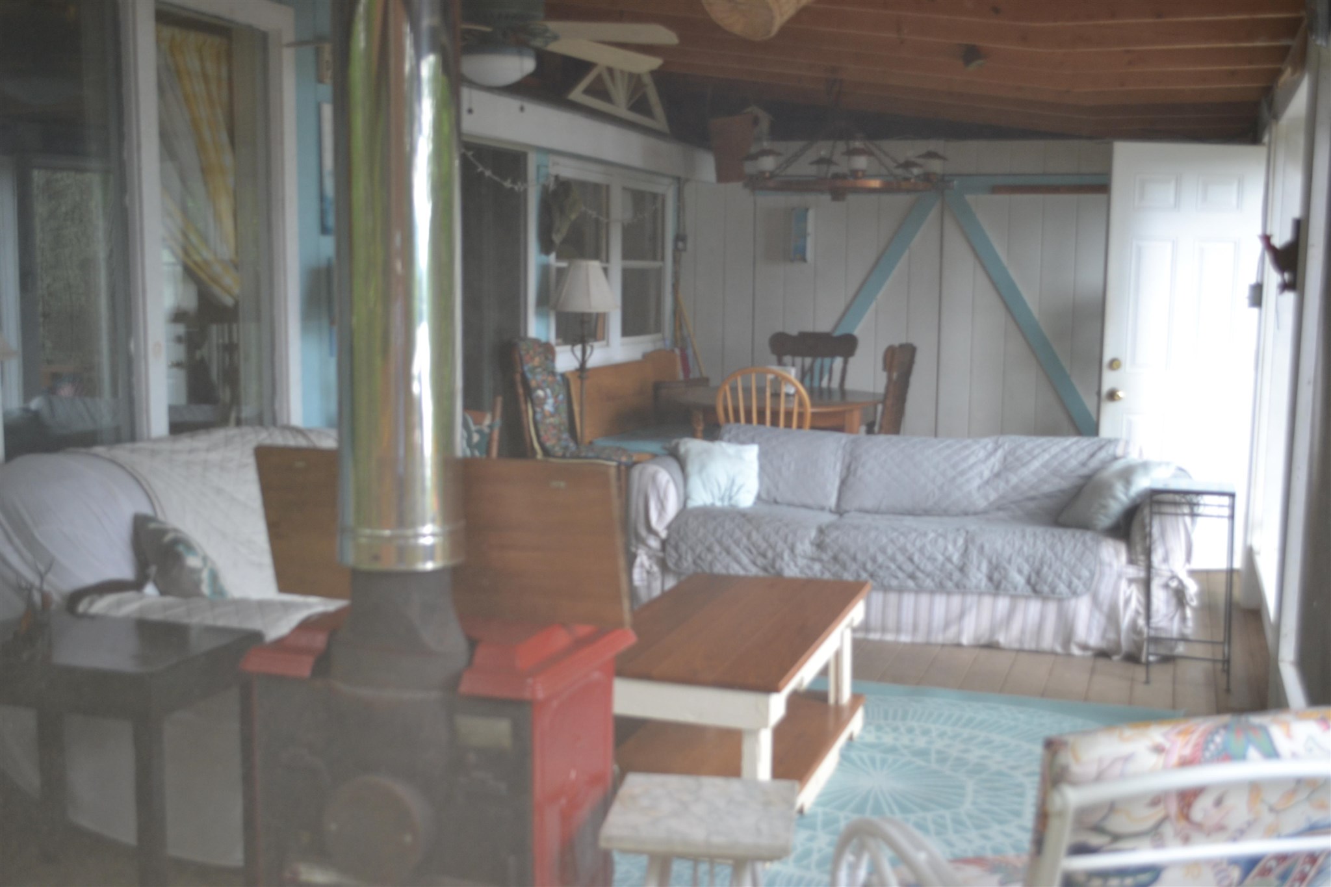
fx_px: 1442
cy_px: 444
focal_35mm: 39
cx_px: 666
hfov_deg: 49.6
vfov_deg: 34.2
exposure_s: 1/40
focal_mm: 26
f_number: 4.2
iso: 400
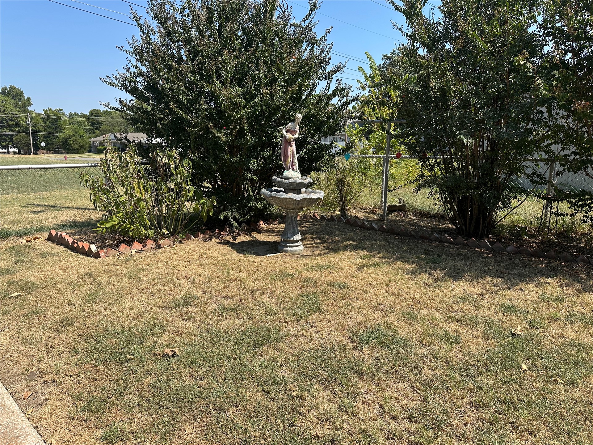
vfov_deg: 56.8
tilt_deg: -8.8
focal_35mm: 24
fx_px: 411
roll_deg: -1.3
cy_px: 222
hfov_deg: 71.6
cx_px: 296
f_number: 1.78
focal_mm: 6.86
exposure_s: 1/2882
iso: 80
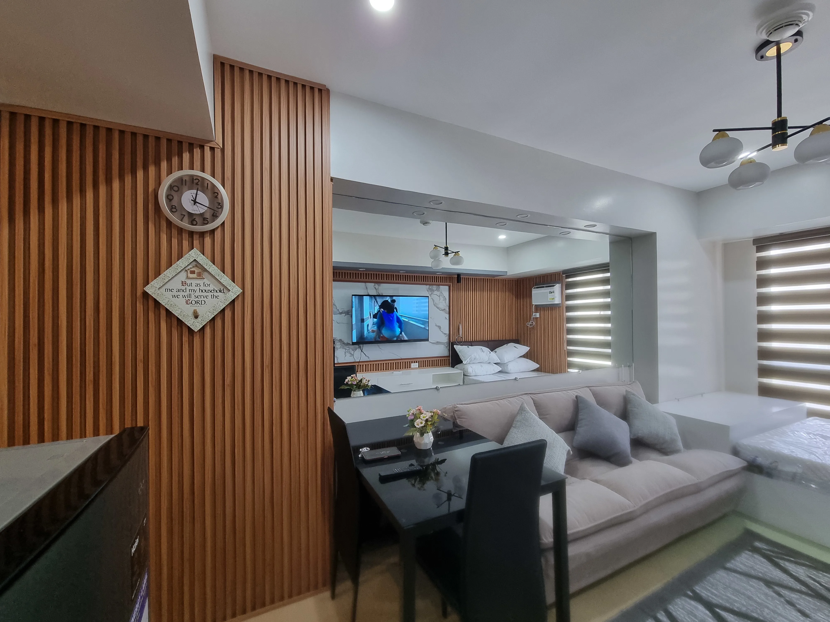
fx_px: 312
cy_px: 311
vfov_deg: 89.9
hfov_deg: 106.2
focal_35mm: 13
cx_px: 415
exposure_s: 1/60
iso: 250
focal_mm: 2.2
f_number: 2.2
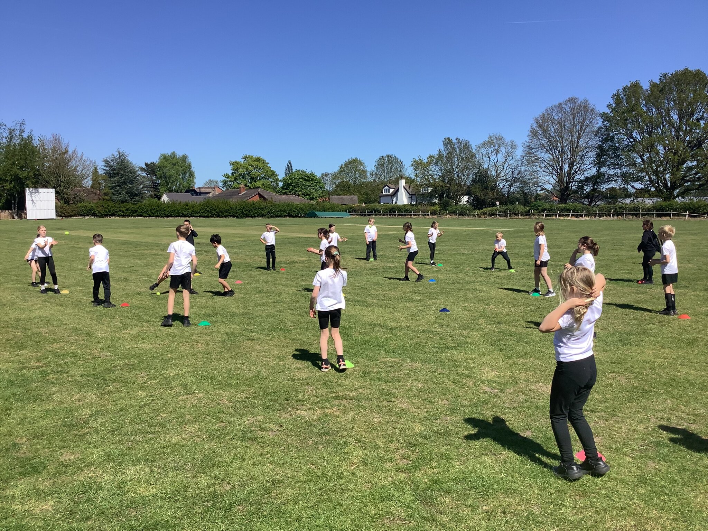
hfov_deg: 58.4
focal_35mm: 31
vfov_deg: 45.4
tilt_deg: -5.8
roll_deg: +0.6
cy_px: 266
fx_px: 634
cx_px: 354
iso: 25
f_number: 2.4
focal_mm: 3.3
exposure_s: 1/1431
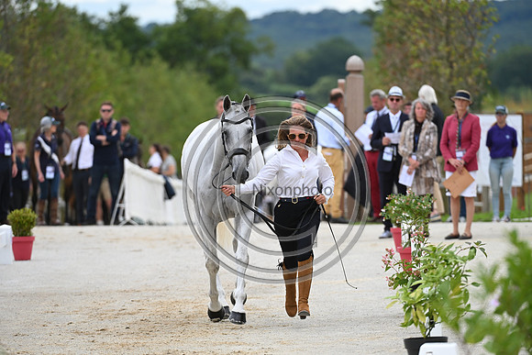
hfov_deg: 6.1
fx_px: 5025
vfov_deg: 4.0
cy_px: 178
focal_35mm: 340
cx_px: 266
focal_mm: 340
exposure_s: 1/1600
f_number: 5.6
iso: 560
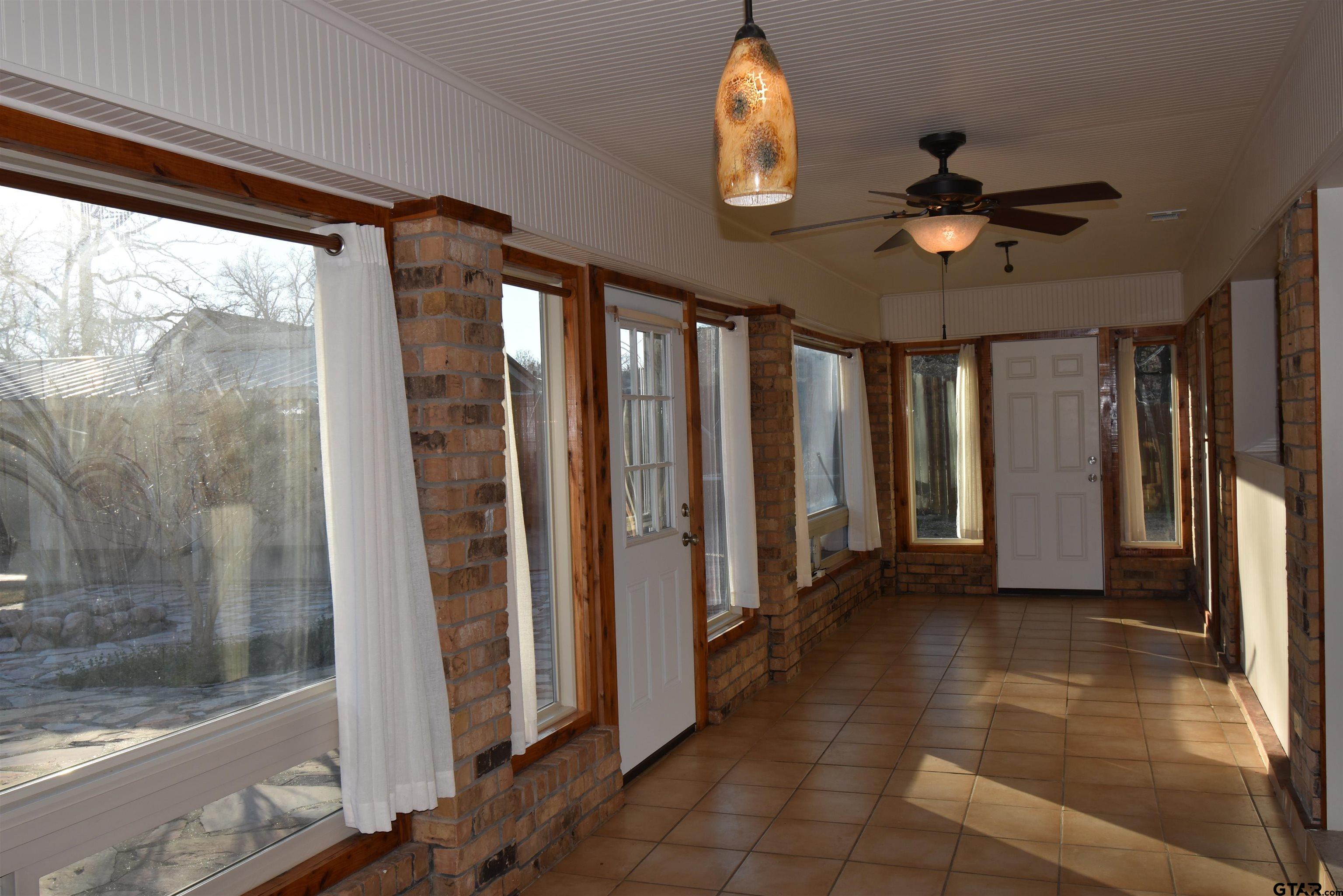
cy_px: 448
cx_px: 672
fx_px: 1119
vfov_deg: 43.6
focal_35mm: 30
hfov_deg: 61.9
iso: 100
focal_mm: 20
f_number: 7.1
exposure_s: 1/200
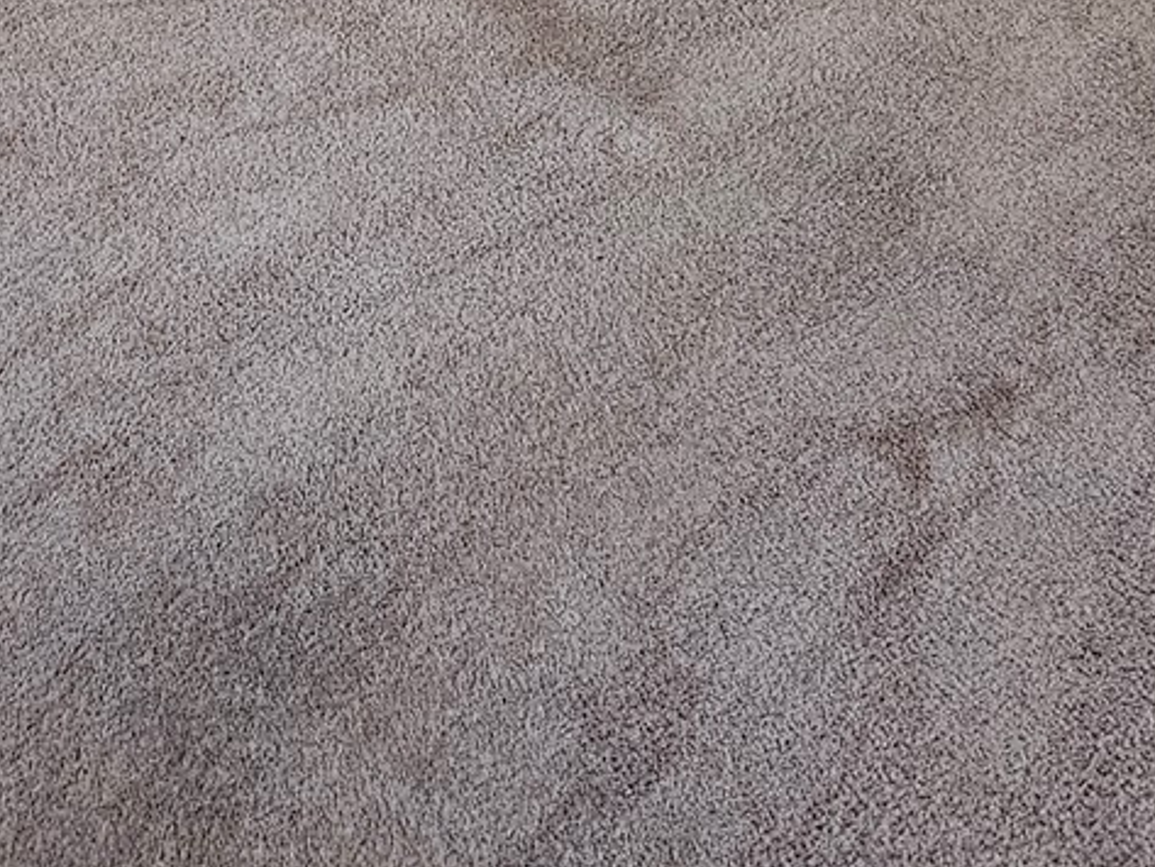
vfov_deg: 23.2
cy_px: -567
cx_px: 449
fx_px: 1468
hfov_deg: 42.7
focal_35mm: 44
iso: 320
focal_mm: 2.2
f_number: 2.2
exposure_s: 1/30
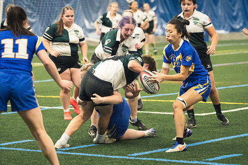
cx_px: 124
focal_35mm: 180
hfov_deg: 11.4
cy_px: 82
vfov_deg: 7.6
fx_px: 1239
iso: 10000
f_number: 2.8
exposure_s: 1/500
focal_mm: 120
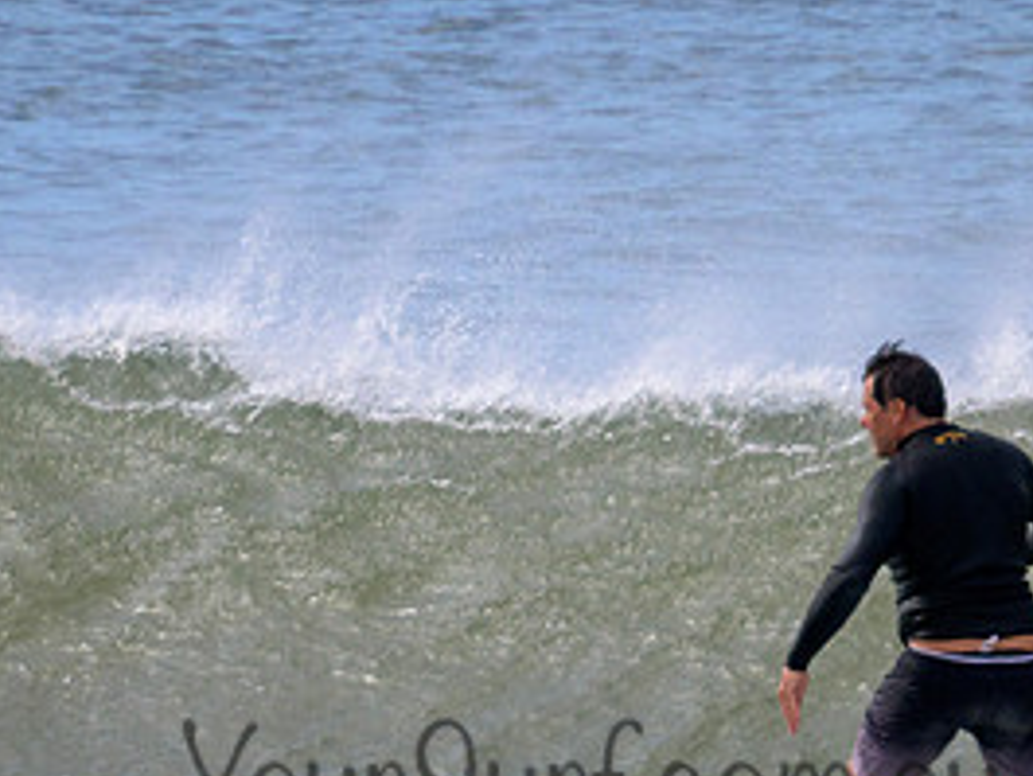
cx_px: 604
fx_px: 66099
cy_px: 644
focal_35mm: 2214
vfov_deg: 0.7
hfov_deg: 0.9
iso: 1000
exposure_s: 1/2000
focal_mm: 800
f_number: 11
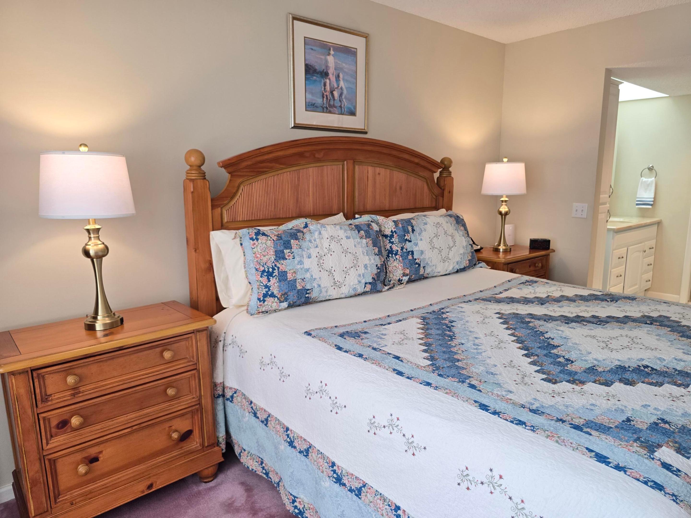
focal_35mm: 23
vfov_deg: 58.9
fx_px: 459
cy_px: 259
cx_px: 346
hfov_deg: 73.9
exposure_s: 1/120
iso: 125
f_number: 1.7
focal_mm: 6.3
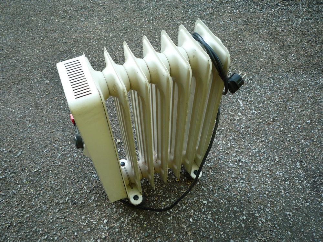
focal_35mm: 30
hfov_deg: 60.0
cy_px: 121
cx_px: 162
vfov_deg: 46.8
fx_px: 280
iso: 125
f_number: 3.3
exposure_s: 1/30
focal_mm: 5.2
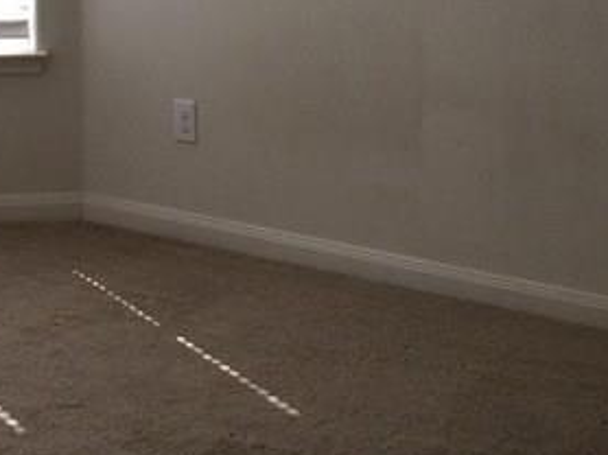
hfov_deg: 18.4
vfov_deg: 13.3
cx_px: 317
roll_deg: +0.0
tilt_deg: -5.4
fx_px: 1878
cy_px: -147
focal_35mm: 107
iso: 50
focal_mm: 4.15
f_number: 2.2
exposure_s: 1/120
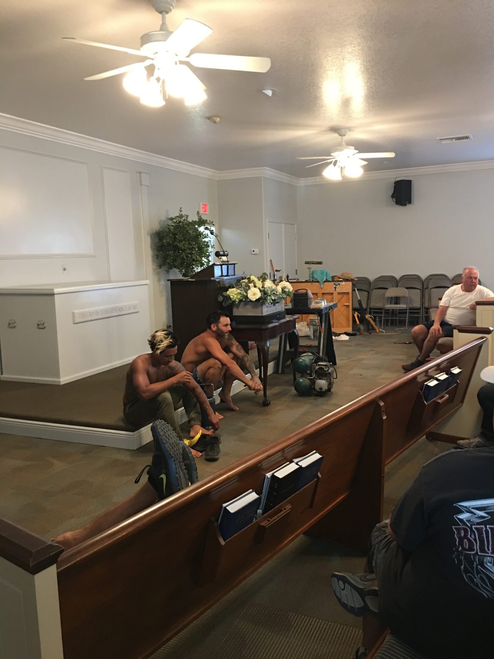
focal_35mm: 29
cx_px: 247
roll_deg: +2.0
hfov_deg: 48.2
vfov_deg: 61.7
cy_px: 330
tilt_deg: -5.9
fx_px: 552
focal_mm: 4.15
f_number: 2.2
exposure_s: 1/15
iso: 100
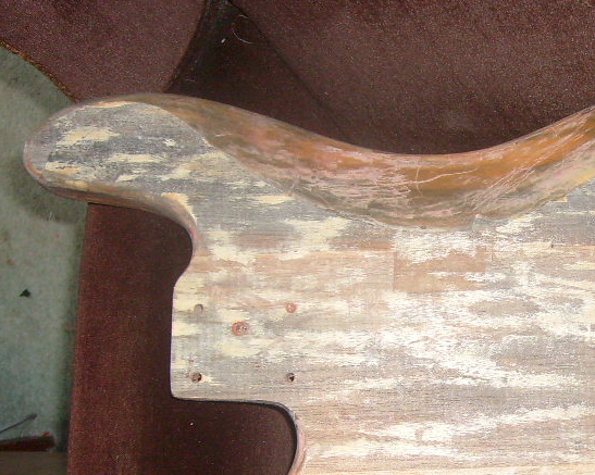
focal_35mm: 64
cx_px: 441
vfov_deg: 23.5
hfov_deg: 29.2
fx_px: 1126
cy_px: 370
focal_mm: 5.8
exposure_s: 1/45
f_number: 2.8
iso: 100
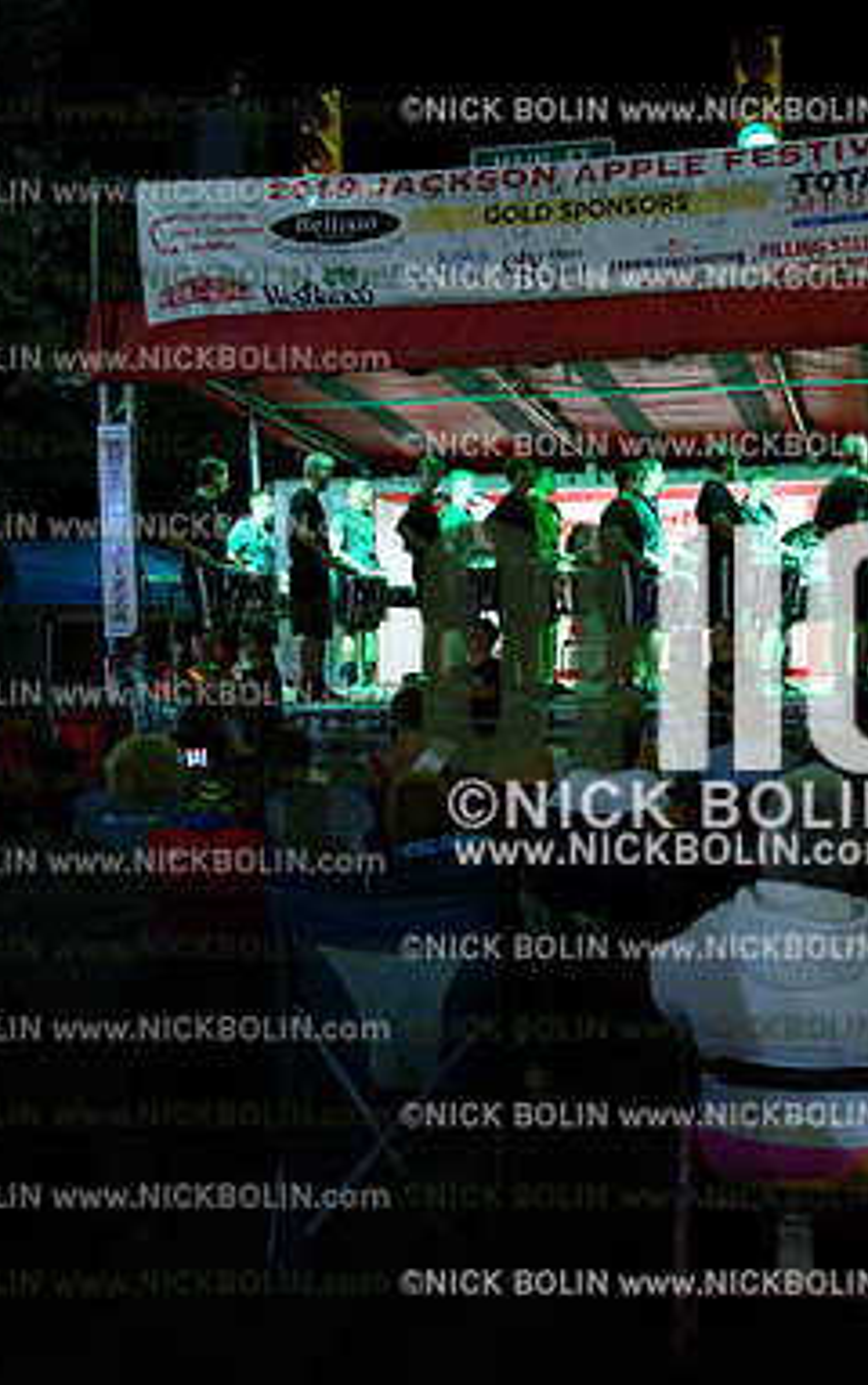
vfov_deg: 52.7
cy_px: 694
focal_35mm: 37
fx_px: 1398
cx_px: 676
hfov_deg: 33.6
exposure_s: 1/1000
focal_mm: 24
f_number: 4
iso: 32000
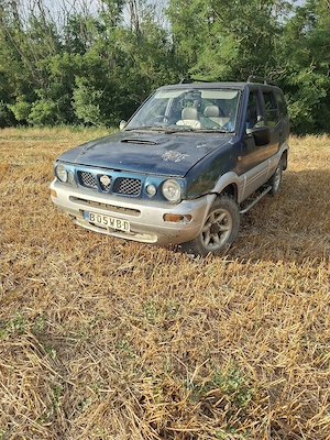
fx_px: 292
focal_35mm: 23
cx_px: 165
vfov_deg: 73.9
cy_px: 220
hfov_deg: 58.9
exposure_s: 1/1111
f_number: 1.8
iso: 40
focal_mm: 5.54
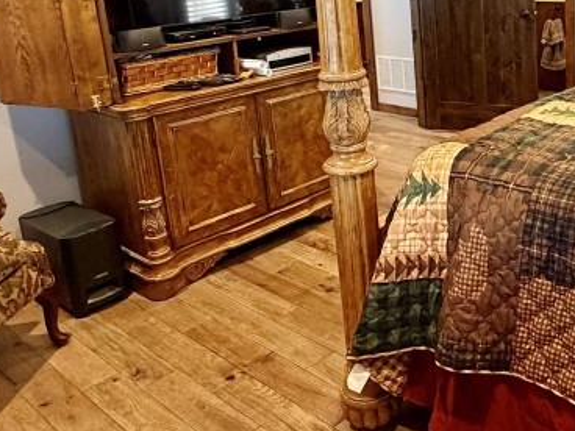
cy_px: 84
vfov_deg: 35.6
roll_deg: +2.2
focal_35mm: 39
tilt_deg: -13.7
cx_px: 503
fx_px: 648
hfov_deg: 44.2
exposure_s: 1/60
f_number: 2.2
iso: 500
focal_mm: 2.22
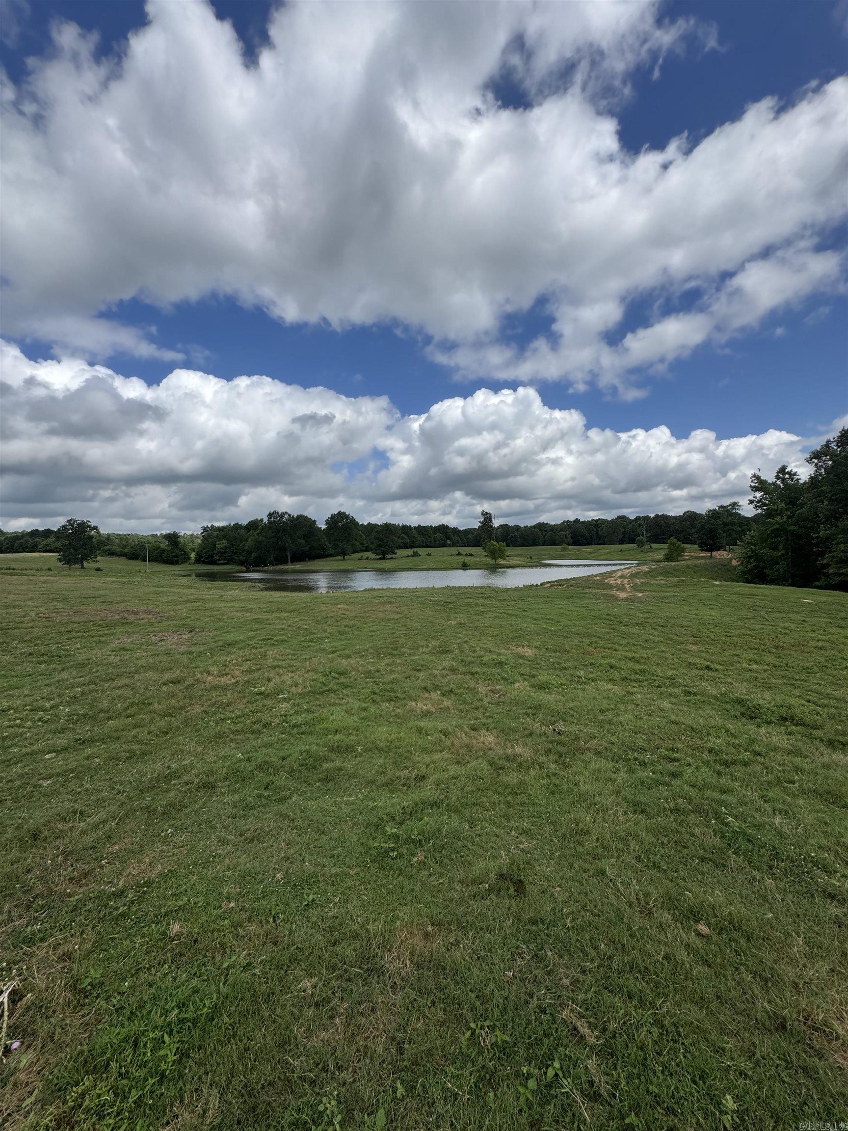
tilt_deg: -3.7
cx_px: 424
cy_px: 566
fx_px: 457
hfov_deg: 85.7
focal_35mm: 14
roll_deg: +1.9
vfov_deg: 102.1
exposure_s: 1/2770
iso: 50
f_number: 2.2
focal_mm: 2.22
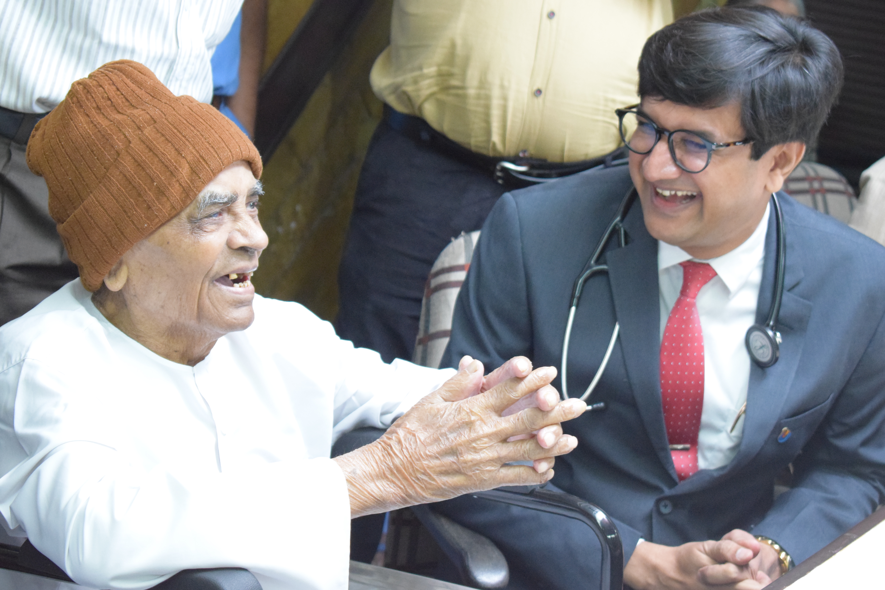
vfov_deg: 16.6
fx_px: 2028
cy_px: 295
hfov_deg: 24.6
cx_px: 442
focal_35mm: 82
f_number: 5.6
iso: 5600
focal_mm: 55
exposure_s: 1/60
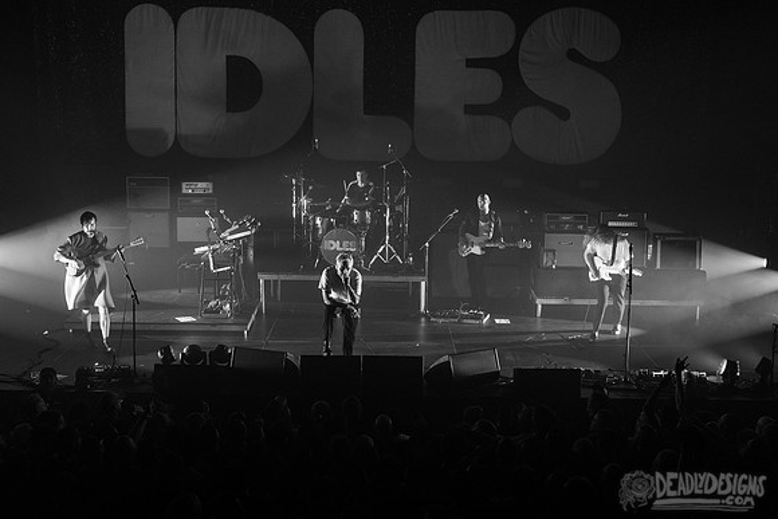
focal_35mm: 53
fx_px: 1135
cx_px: 391
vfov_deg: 25.8
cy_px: 276
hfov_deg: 37.8
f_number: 3.2
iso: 2500
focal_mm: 48
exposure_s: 1/400
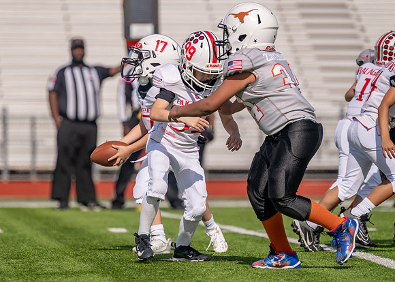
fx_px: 3316
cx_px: 145
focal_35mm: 296
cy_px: 123
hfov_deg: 6.8
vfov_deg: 4.9
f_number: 4
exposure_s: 1/4000
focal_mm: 239
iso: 160
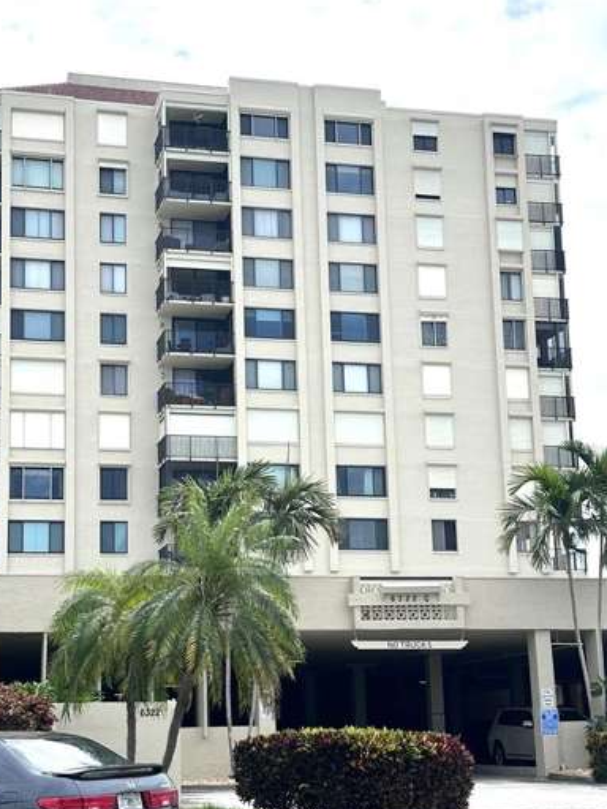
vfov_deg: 32.2
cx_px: 254
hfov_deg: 24.4
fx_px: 1403
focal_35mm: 60
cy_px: 449
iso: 80
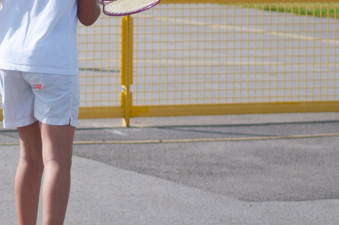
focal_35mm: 256
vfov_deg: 5.3
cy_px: 50
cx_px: -17
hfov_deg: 8.0
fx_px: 2408
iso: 320
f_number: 2.8
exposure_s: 1/8000
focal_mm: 70
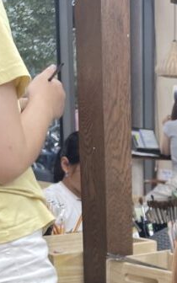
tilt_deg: -15.2
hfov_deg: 14.2
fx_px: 633
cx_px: 308
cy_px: 333
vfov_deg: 23.3
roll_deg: -3.3
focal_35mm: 82
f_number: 1.6
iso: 64
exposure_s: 1/100
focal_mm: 4.2
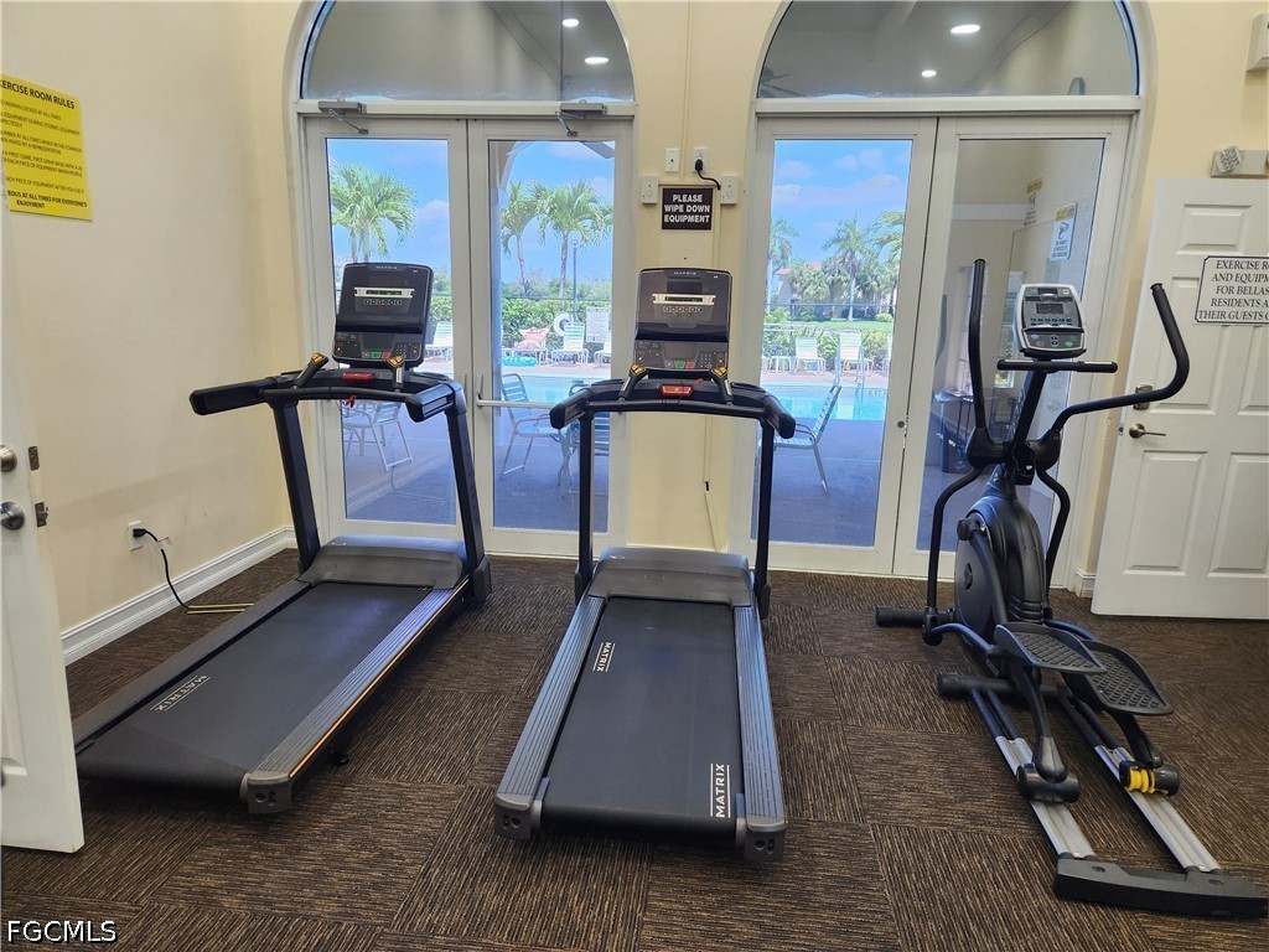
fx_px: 843
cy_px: 476
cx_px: 634
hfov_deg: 73.9
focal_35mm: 23
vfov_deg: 58.9
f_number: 1.8
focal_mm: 5.4
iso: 160
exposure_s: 1/120
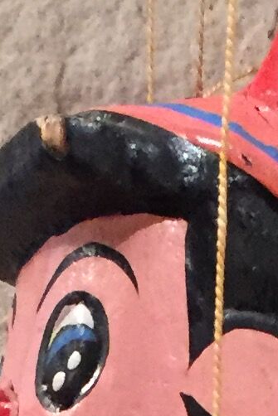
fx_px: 2269
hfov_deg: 7.0
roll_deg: -1.8
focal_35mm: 196
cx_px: 245
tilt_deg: +2.3
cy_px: 847
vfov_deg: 9.7
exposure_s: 1/33
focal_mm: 4.15
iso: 320
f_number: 2.2
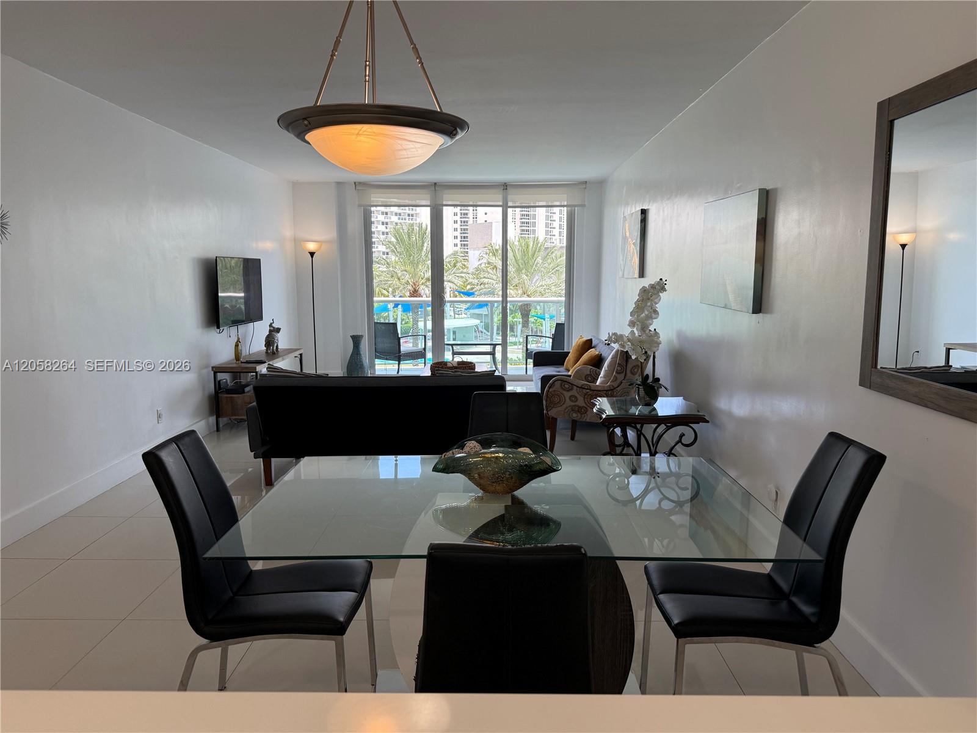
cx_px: 488
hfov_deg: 71.6
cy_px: 366
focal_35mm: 24
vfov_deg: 56.8
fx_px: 677
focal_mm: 6.76
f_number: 1.78
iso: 100
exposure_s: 1/296
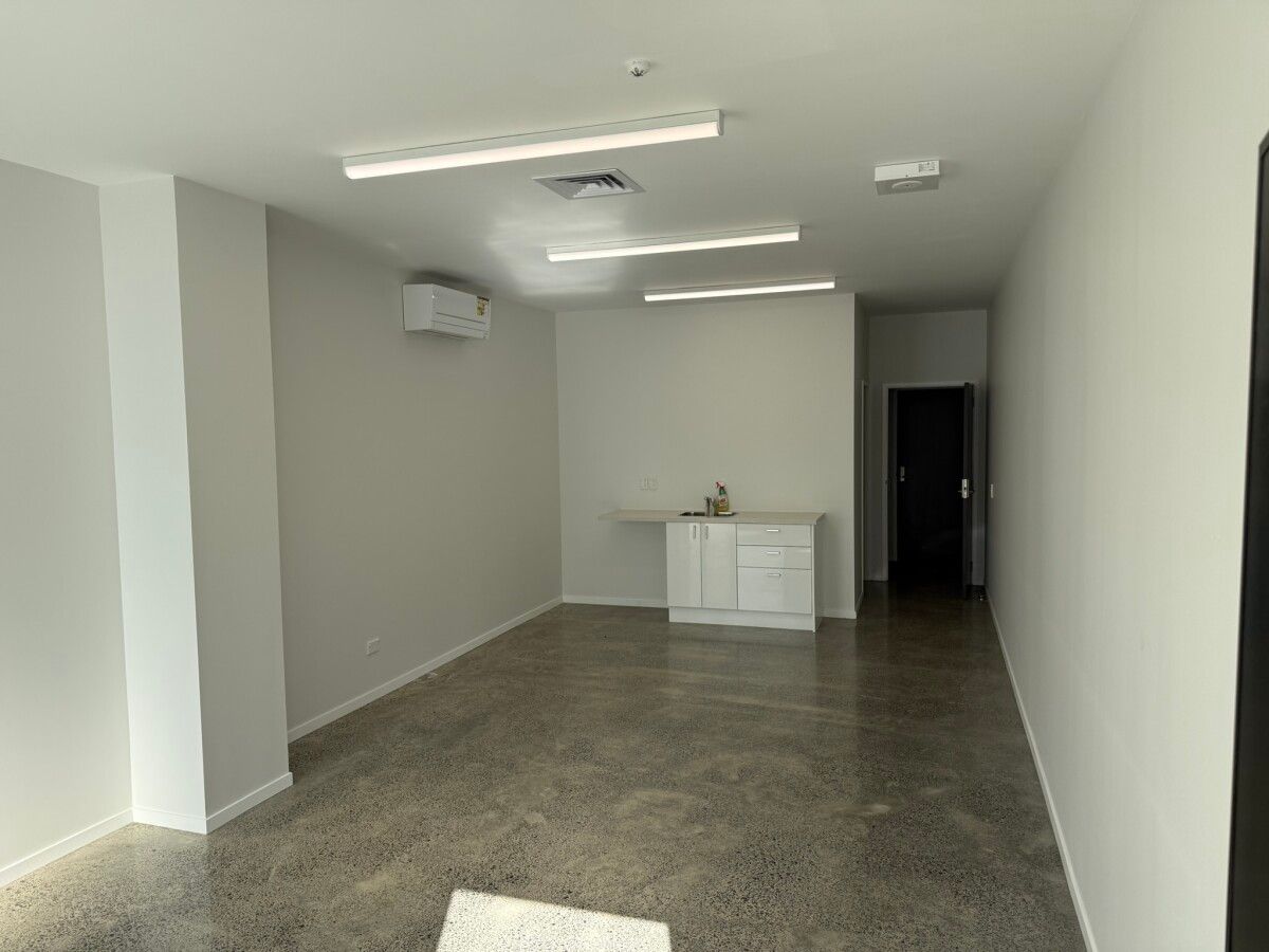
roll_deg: +0.6
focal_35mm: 24
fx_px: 880
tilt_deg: -4.3
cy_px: 476
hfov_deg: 71.6
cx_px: 634
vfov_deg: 56.8
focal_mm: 6.76
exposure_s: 1/1464
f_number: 1.78
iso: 80
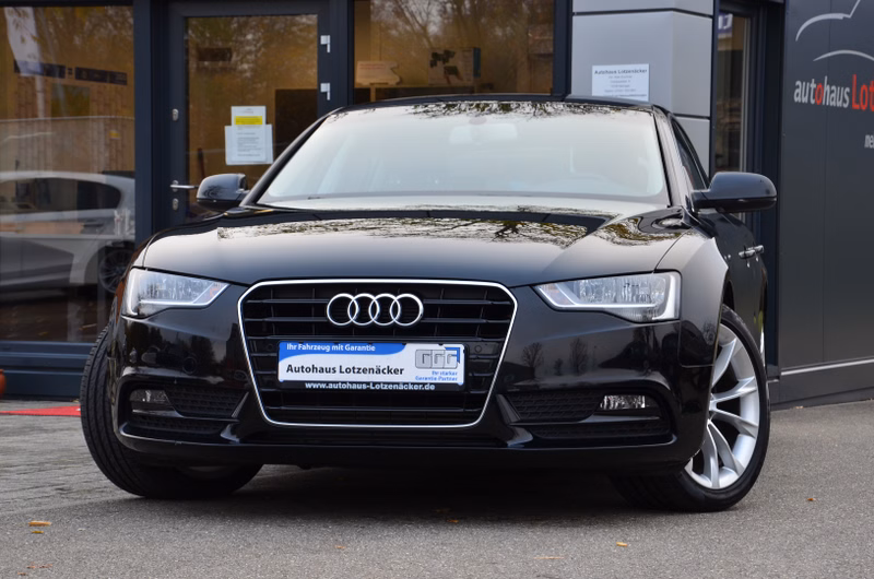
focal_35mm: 99
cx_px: 437
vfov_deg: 13.8
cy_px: 290
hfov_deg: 20.7
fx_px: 2399
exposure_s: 1/60
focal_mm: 66
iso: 400
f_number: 10
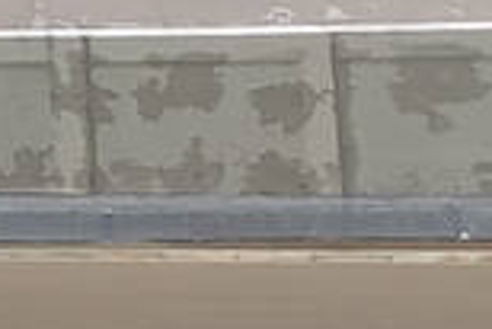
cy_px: -217
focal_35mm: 180
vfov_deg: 7.5
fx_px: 2462
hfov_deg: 9.4
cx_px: -885
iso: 50
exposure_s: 1/1600
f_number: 2.2
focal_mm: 1.96
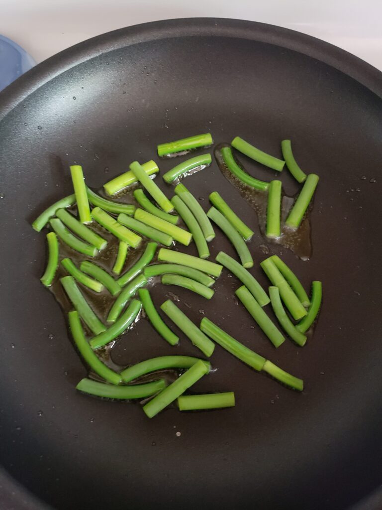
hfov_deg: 53.1
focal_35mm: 26
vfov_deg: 67.3
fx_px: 383
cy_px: 255
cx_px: 191
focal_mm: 4.3
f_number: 1.5
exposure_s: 1/10
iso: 800
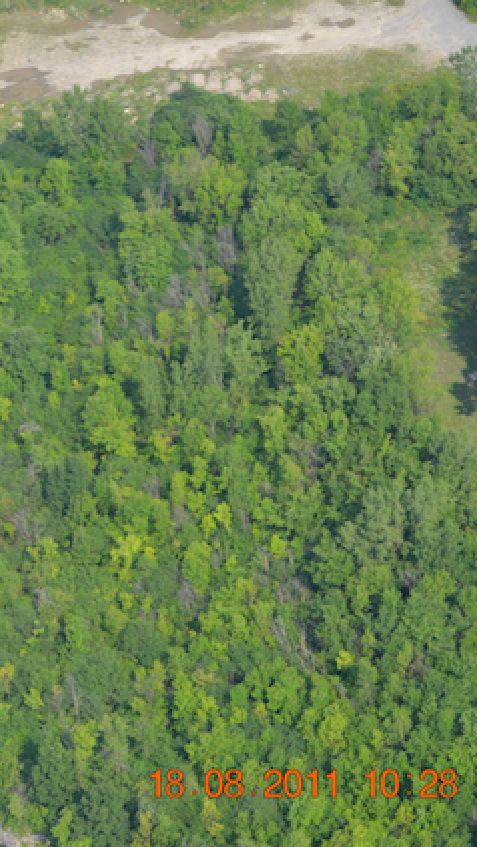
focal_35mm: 131
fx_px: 2940
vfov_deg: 16.4
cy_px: 421
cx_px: -62
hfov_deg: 9.2
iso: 100
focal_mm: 55
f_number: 7.1
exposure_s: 1/200
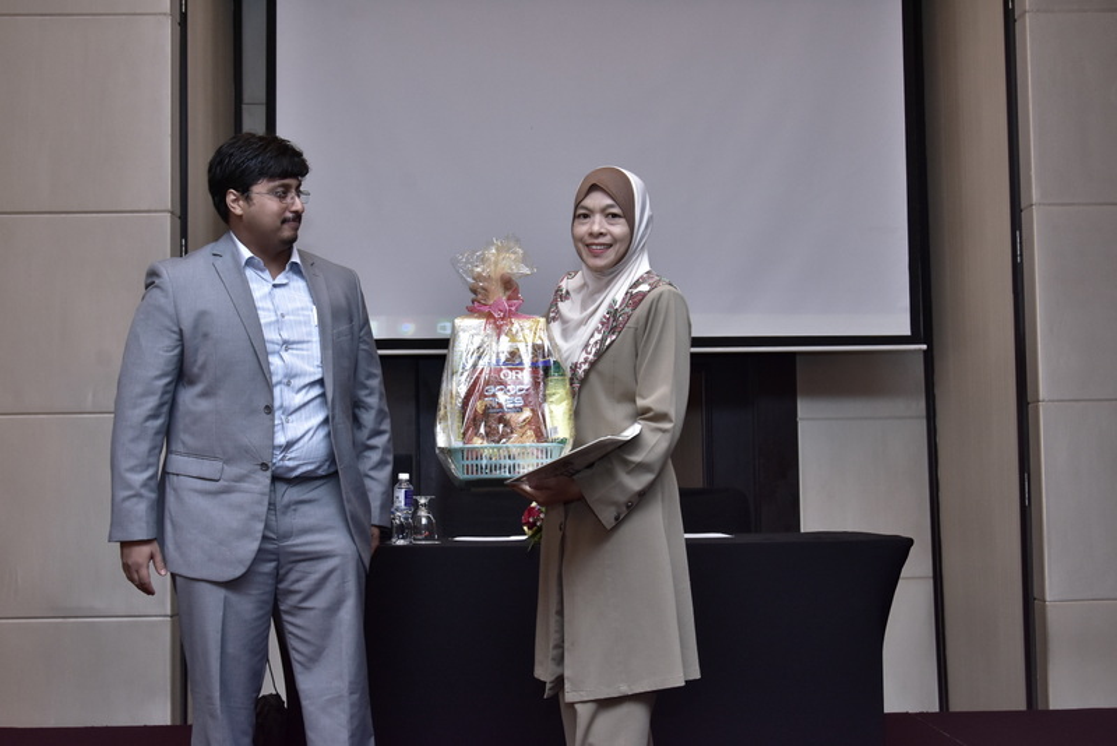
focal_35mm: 48
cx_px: 558
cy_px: 373
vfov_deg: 28.1
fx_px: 1490
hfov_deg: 41.1
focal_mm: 32
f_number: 6.3
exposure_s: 1/50
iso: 1000
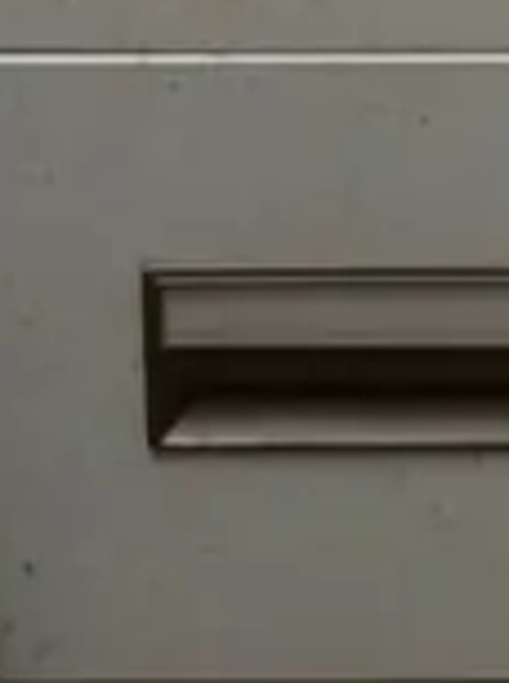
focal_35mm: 188
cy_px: -1335
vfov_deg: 8.8
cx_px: 380
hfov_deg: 7.9
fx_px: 3701
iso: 2000
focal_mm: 14
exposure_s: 1/60
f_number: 4
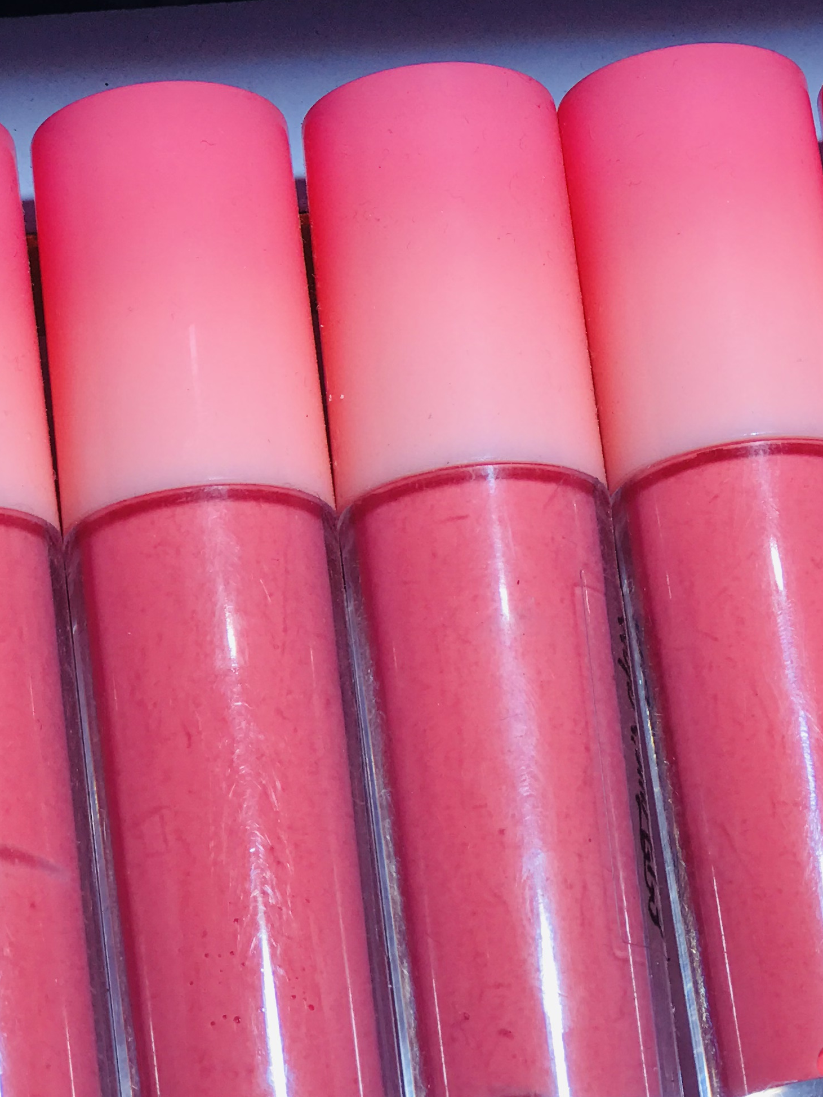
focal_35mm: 118
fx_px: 3741
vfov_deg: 16.7
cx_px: 695
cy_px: 527
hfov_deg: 12.5
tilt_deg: -34.5
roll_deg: -0.7
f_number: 2.8
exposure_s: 1/357
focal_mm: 6.6
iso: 20
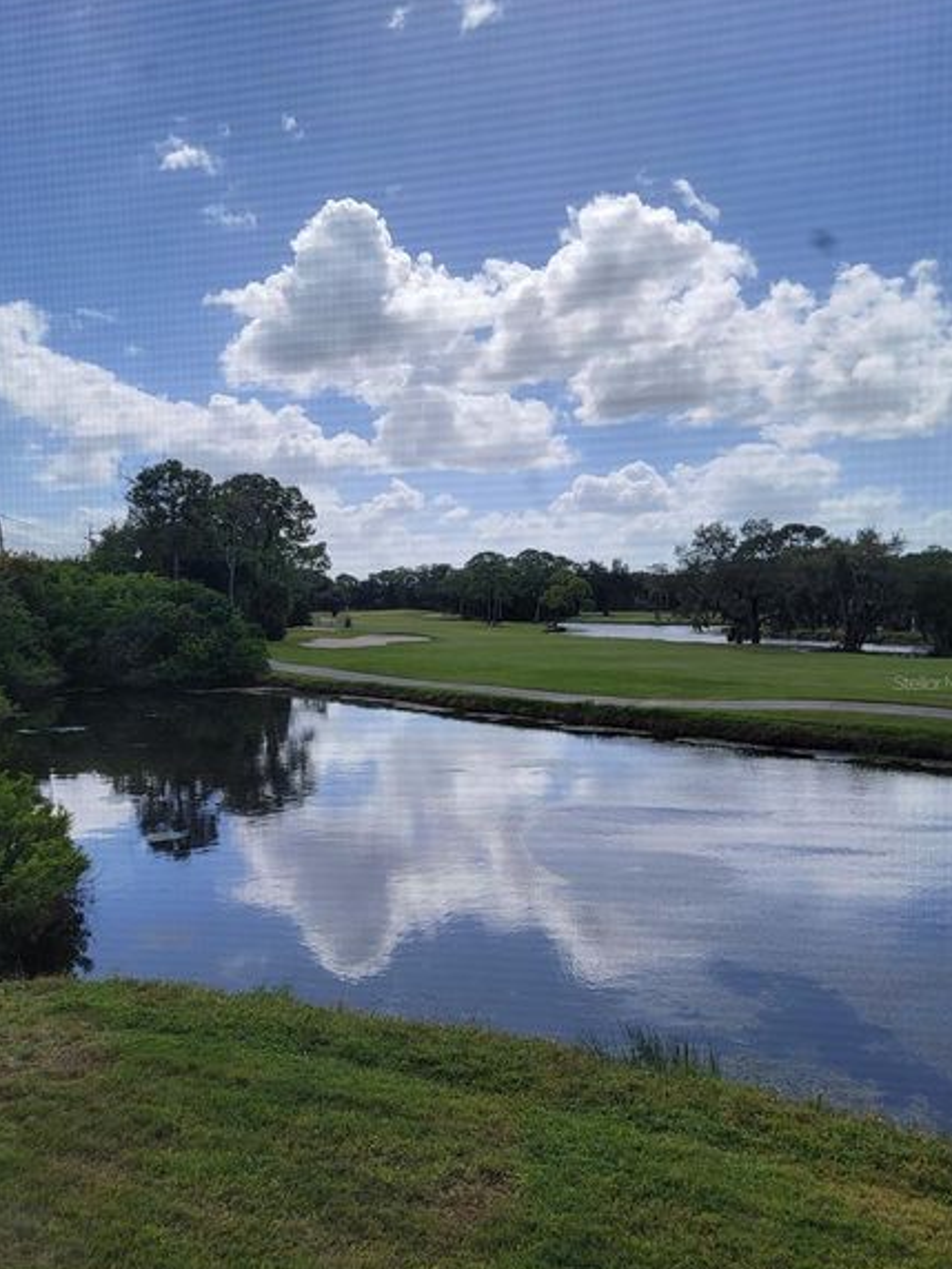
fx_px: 1027
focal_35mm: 28
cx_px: 426
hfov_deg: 49.7
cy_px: 682
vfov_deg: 63.4
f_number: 1.8
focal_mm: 6.7
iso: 16
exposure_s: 1/781
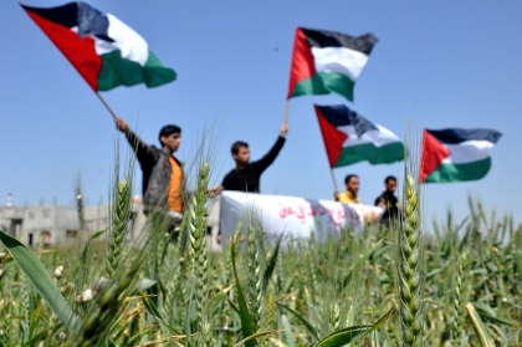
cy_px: 174
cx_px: 261
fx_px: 739
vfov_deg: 26.4
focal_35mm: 51
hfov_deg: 38.9
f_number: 16
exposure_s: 1/1000
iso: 1250
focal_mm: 34
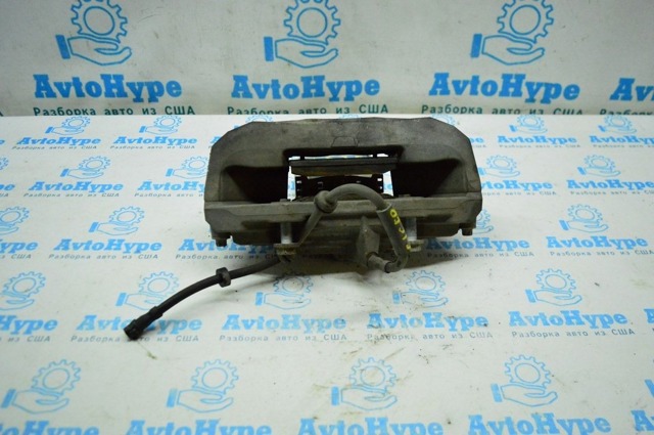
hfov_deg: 59.6
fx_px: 572
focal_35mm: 32
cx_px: 327
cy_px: 218
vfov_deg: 41.6
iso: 6400
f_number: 3.8
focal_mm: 21
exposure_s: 1/1000
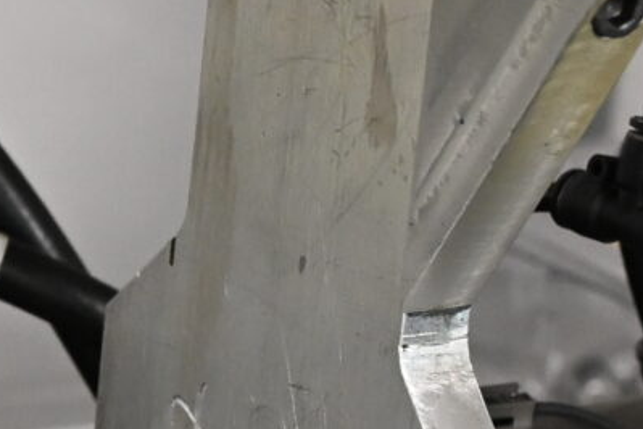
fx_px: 5608
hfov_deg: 6.4
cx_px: -693
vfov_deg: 4.4
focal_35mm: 314
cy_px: 417
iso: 3200
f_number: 4
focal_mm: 49
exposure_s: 1/125
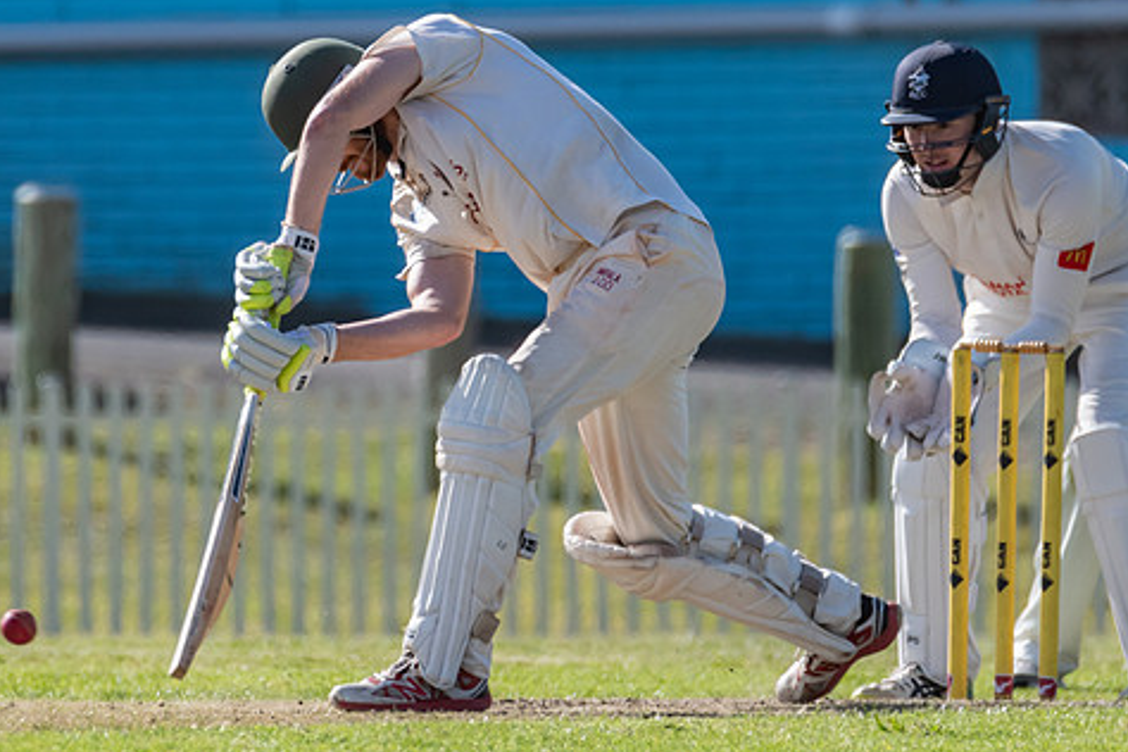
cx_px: 429
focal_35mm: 1387
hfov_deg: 1.5
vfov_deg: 1.0
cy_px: 182
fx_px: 43456
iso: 640
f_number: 7.1
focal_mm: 600
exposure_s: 1/2000
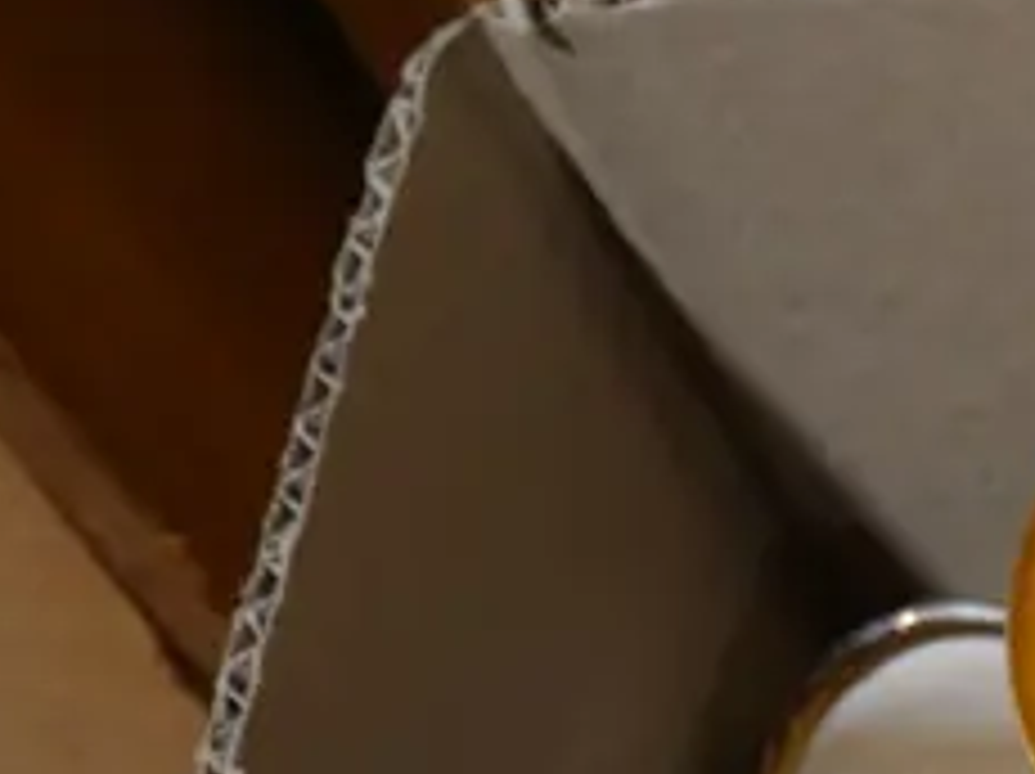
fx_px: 6392
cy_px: 1352
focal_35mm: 214
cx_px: 1922
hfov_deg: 8.8
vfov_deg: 6.8
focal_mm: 24
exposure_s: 1/60
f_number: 5.2
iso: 320
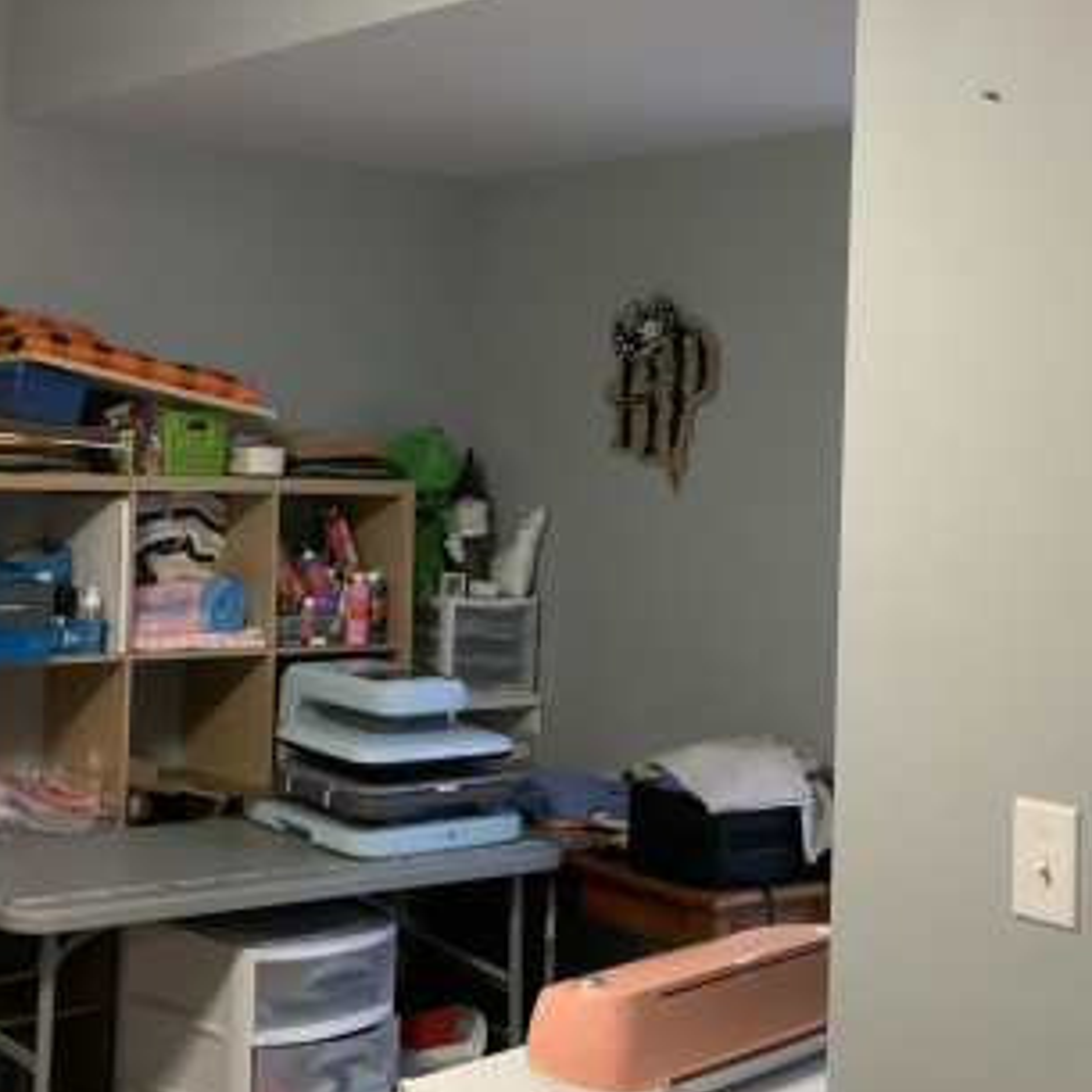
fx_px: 1999
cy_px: 369
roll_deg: -1.6
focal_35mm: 56
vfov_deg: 30.3
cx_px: 406
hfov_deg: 30.4
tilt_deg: +0.8
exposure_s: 1/40
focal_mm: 3
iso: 200
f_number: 1.8
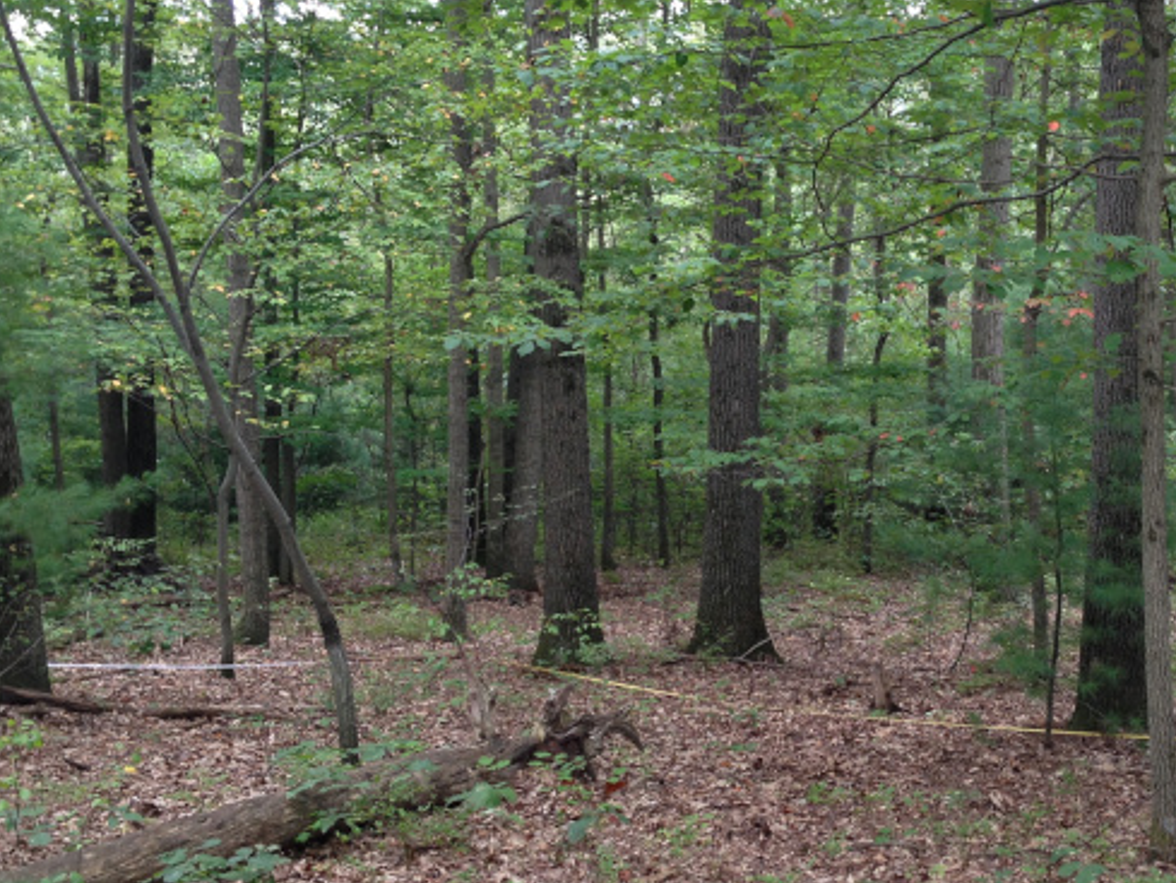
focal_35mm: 54
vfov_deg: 27.0
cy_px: 496
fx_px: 1835
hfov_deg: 35.1
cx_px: 798
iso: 50
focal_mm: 4.12
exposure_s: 1/20
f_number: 2.4
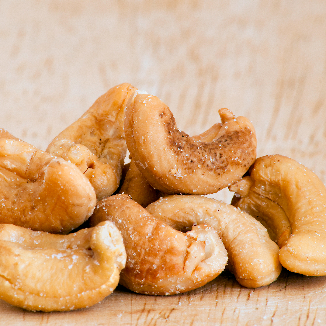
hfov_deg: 4.1
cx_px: 125
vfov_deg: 4.1
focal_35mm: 423
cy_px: 163
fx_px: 4507
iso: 200
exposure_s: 1/2.5
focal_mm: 220
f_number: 22
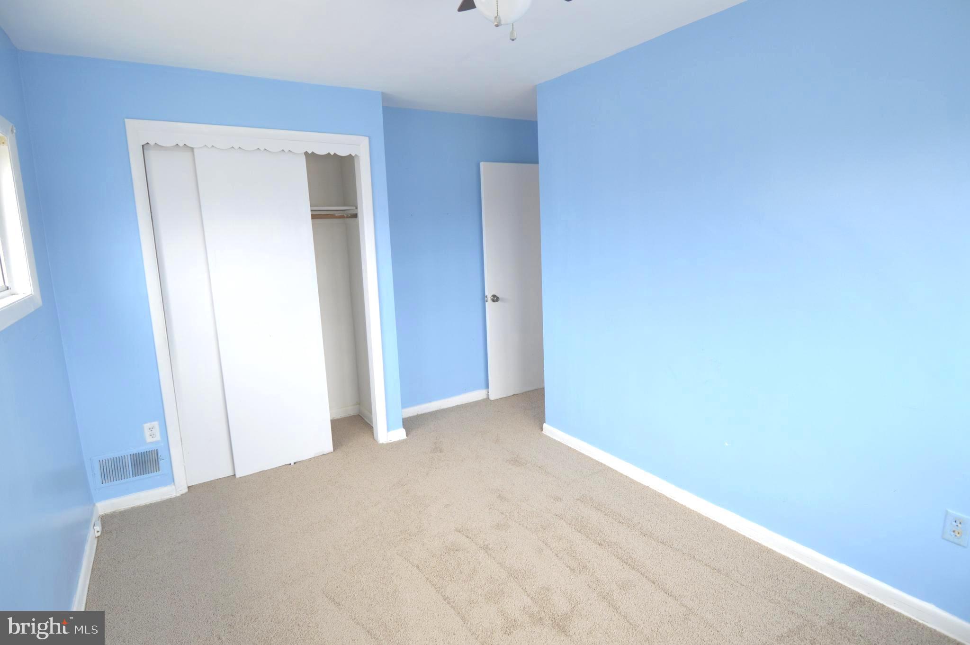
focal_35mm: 18
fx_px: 484
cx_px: 485
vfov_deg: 67.3
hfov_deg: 90.1
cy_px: 322
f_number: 4
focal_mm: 12
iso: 400
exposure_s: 1/60
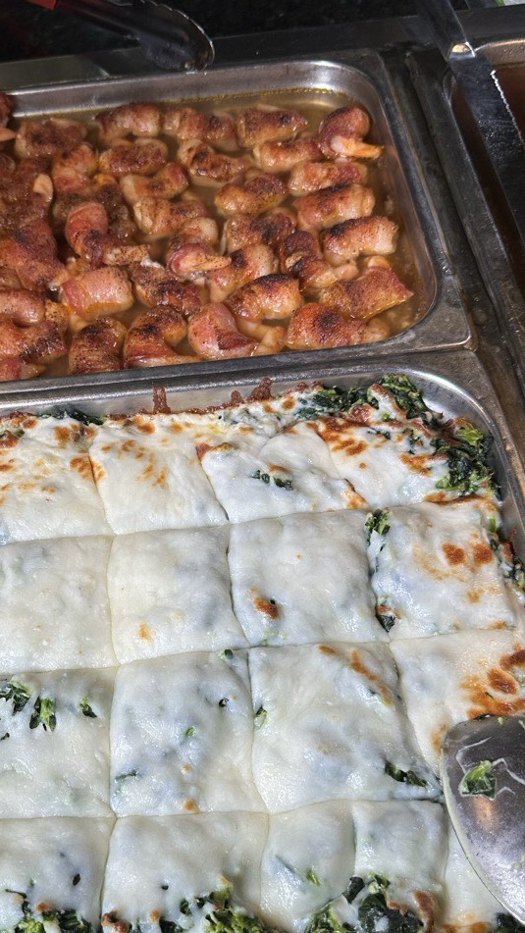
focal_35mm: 33
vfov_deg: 59.2
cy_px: 543
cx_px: 156
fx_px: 817
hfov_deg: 35.1
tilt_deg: -56.8
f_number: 1.78
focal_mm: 6.86
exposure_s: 1/1639
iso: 80
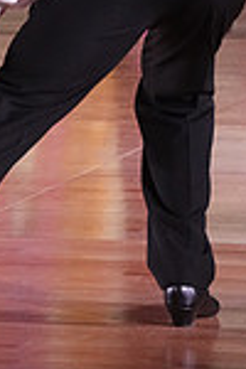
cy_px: -128
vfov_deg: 4.9
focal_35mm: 421
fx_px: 4315
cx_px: -149
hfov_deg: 3.3
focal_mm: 109
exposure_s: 1/200
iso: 4000
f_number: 5.6
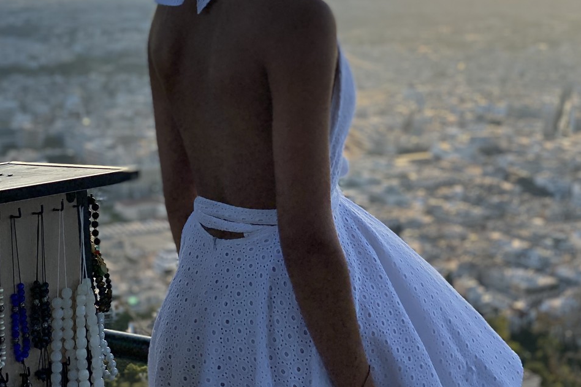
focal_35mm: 73
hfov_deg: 27.7
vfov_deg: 18.5
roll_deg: -1.2
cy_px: 62
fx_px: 1178
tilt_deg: -3.9
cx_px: 293
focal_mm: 6
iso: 20
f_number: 2
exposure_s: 1/1653
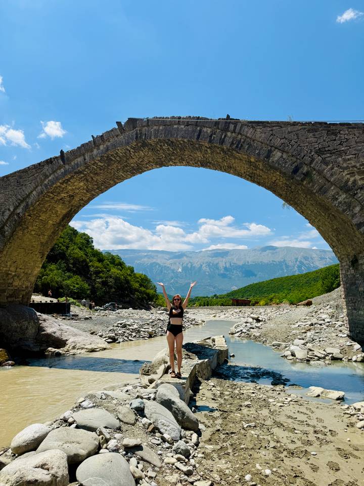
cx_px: 182
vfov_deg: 71.6
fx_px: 336
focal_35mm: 24
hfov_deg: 56.8
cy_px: 243
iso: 80
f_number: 1.78
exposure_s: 1/7353
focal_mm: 6.76
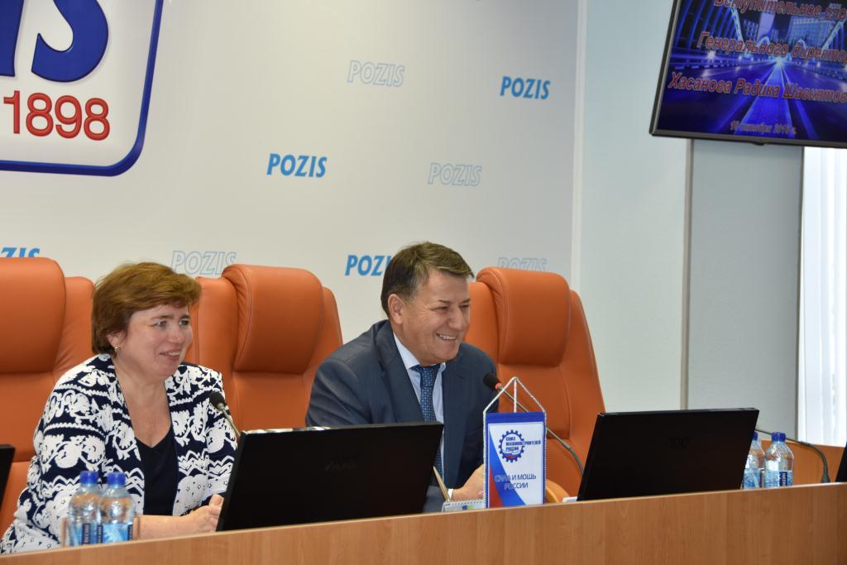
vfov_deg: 14.0
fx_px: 2294
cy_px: 282
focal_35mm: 98
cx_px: 424
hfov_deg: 20.9
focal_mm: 65
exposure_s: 1/60
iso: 400
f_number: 5
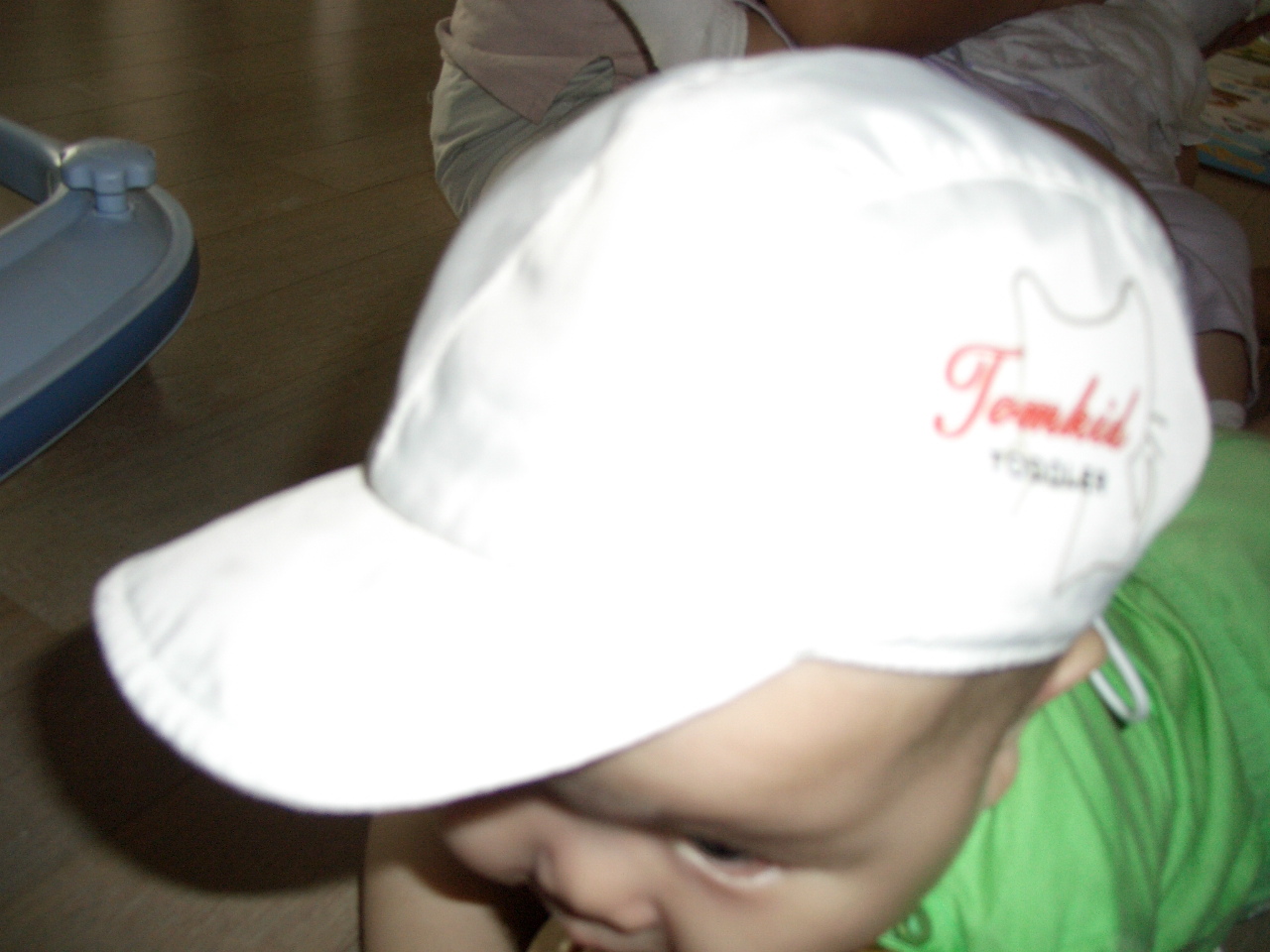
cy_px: 476
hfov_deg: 55.4
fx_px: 1211
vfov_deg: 42.9
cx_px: 635
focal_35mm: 33
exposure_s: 1/60
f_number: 2.8
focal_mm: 7.1
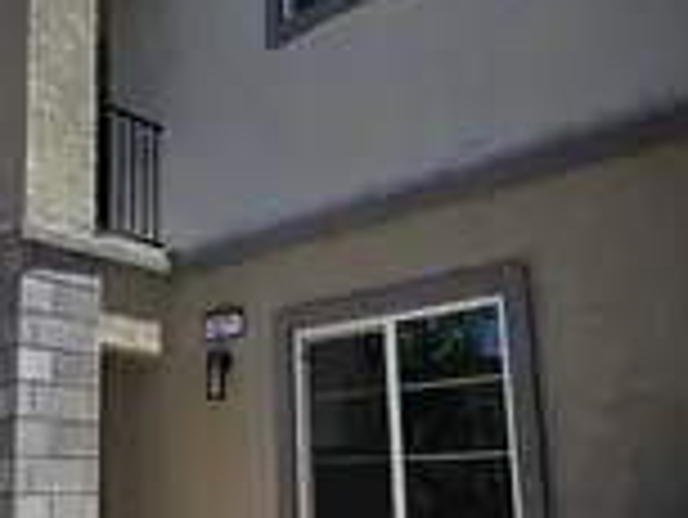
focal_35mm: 34
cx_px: 171
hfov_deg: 51.6
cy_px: 365
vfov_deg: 41.0
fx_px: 676
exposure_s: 1/1785
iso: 50
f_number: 2.2
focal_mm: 2.2
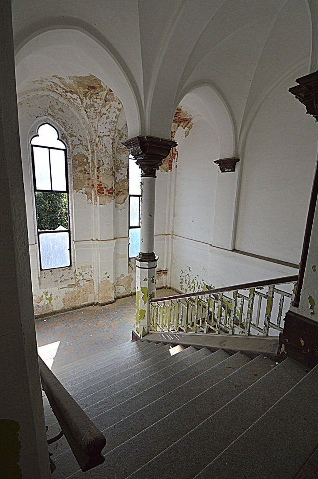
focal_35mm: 16
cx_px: 155
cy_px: 240
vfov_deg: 96.8
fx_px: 212
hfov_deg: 73.6
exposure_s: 1/250
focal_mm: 10
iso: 400
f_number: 8
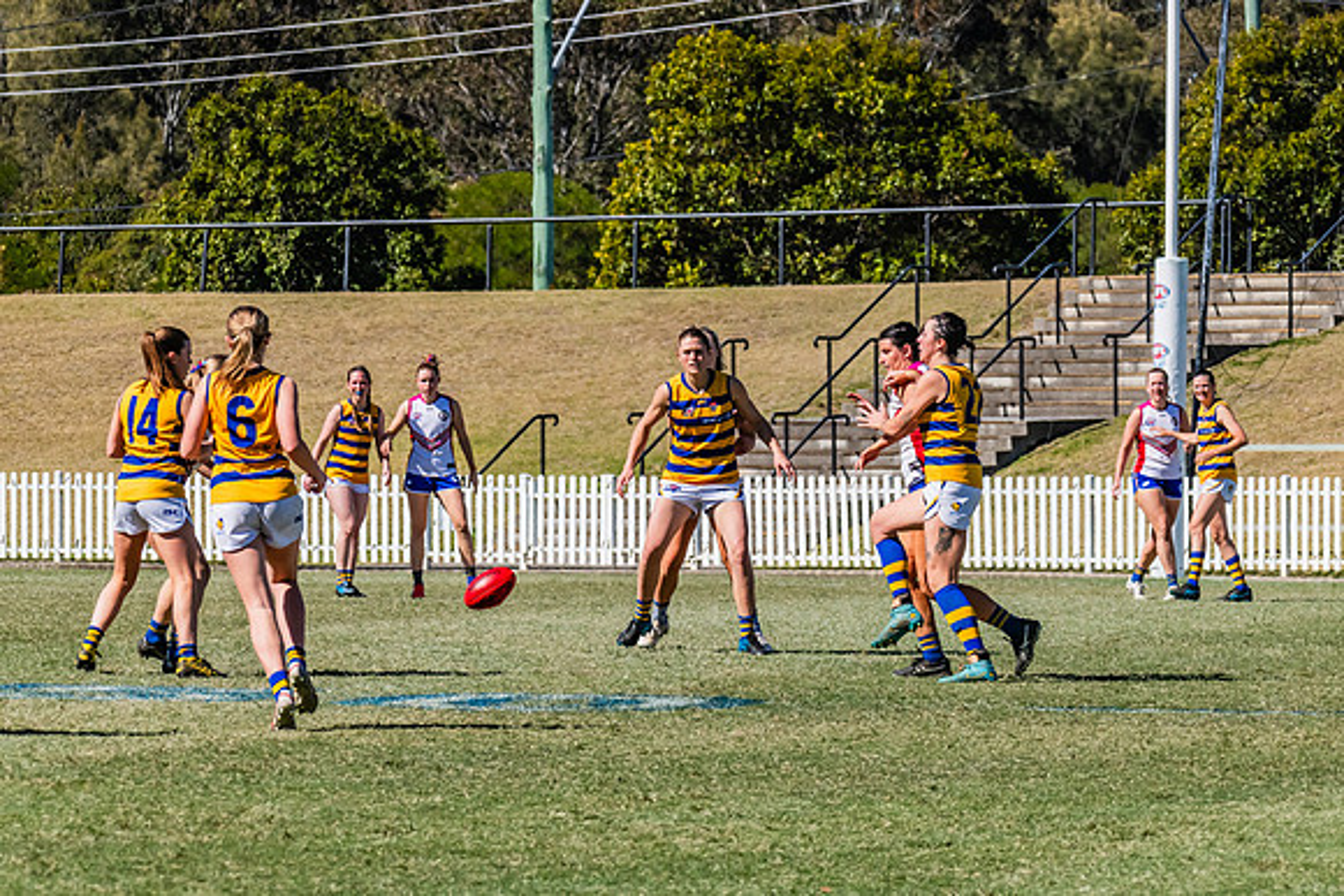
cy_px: 418
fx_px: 11591
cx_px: 860
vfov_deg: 4.4
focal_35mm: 310
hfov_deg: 6.6
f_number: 13
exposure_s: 1/1600
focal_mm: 240
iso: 800
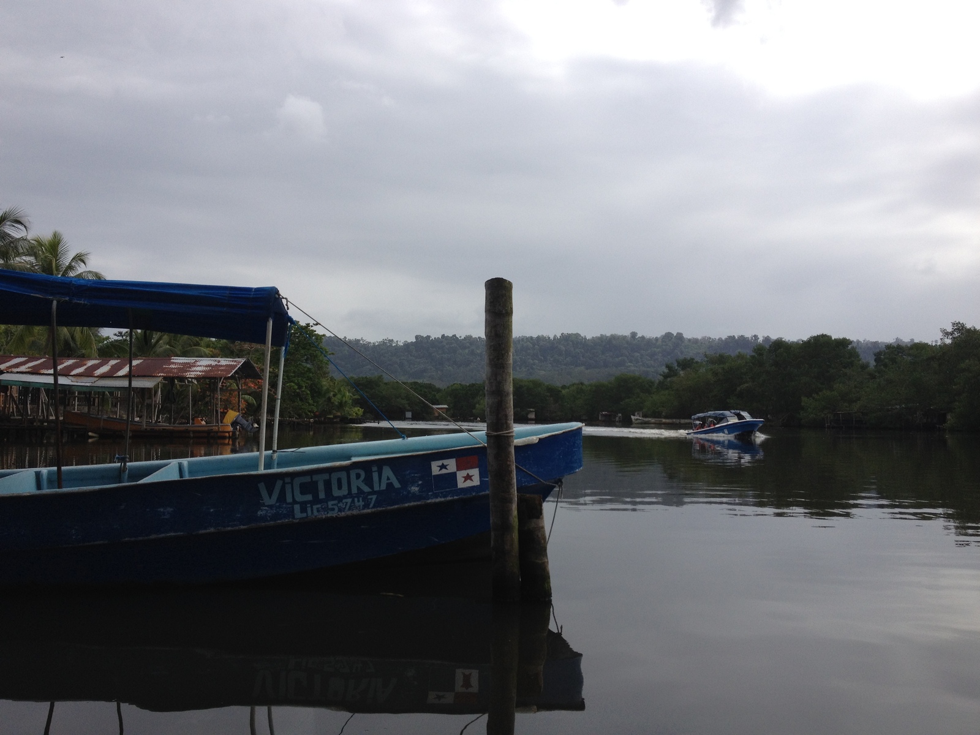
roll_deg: +0.2
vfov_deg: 40.7
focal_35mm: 35
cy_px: 368
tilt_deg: -0.6
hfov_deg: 52.6
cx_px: 490
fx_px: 991
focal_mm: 4.28
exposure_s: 1/2208
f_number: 2.4
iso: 50
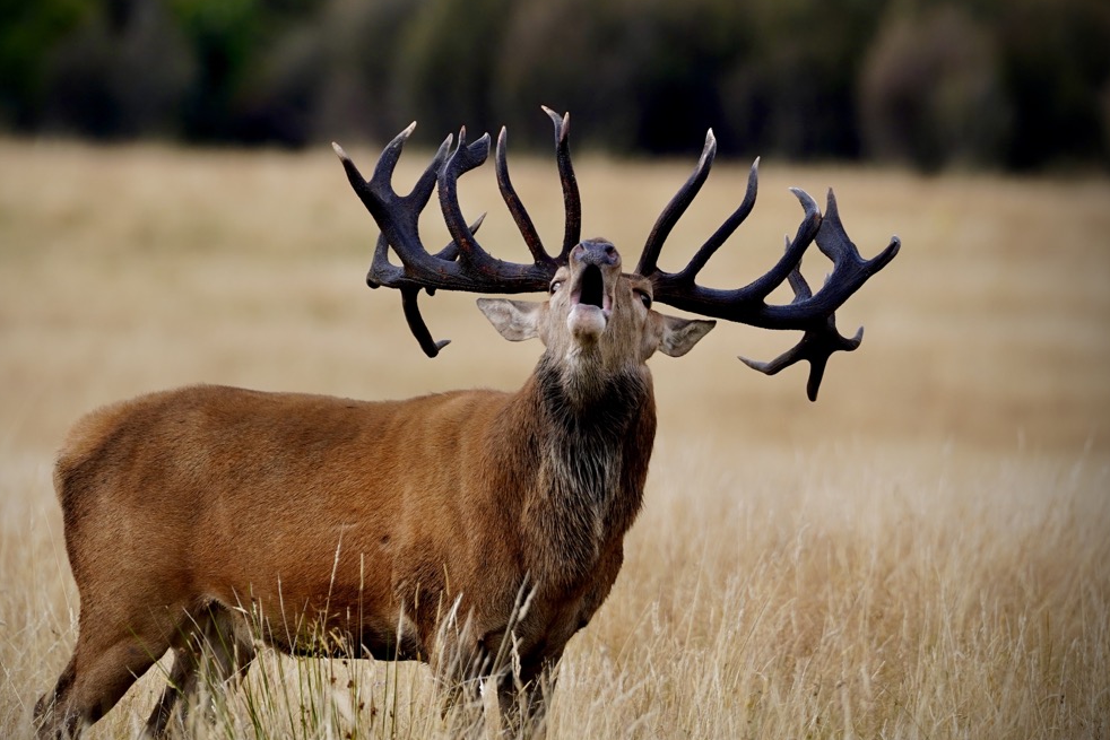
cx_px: 478
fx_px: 17638
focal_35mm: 572
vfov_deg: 2.4
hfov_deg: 3.6
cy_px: 382
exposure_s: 1/500
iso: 320
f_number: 5.6
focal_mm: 468
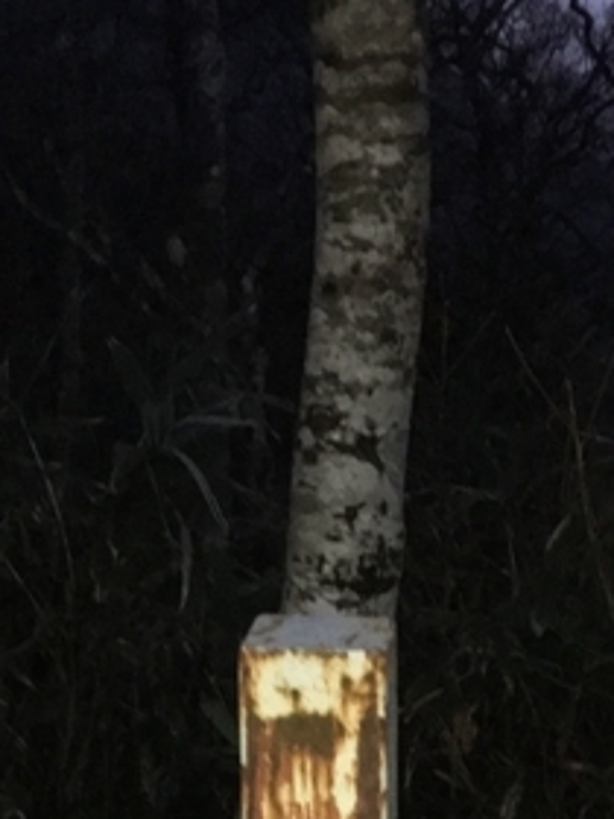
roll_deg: -1.5
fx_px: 2507
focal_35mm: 106
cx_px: 497
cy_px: 1035
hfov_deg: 13.9
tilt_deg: -21.1
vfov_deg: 17.5
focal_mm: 4.15
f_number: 2.2
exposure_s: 1/16
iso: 320
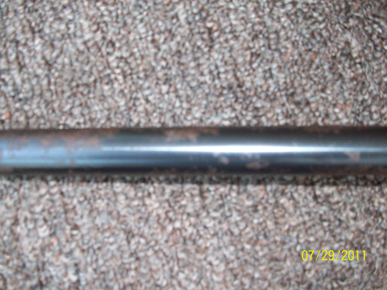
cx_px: 194
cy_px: 145
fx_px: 380
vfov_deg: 41.8
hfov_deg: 54.0
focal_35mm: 34
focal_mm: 5.7
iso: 160
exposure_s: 1/60
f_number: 2.8
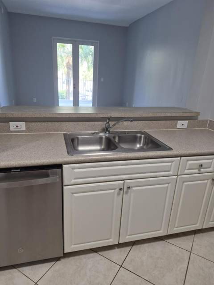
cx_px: 107
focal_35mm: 23
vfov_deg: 73.9
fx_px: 190
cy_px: 142
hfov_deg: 58.9
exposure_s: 1/120
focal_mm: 5.4
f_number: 1.8
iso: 100
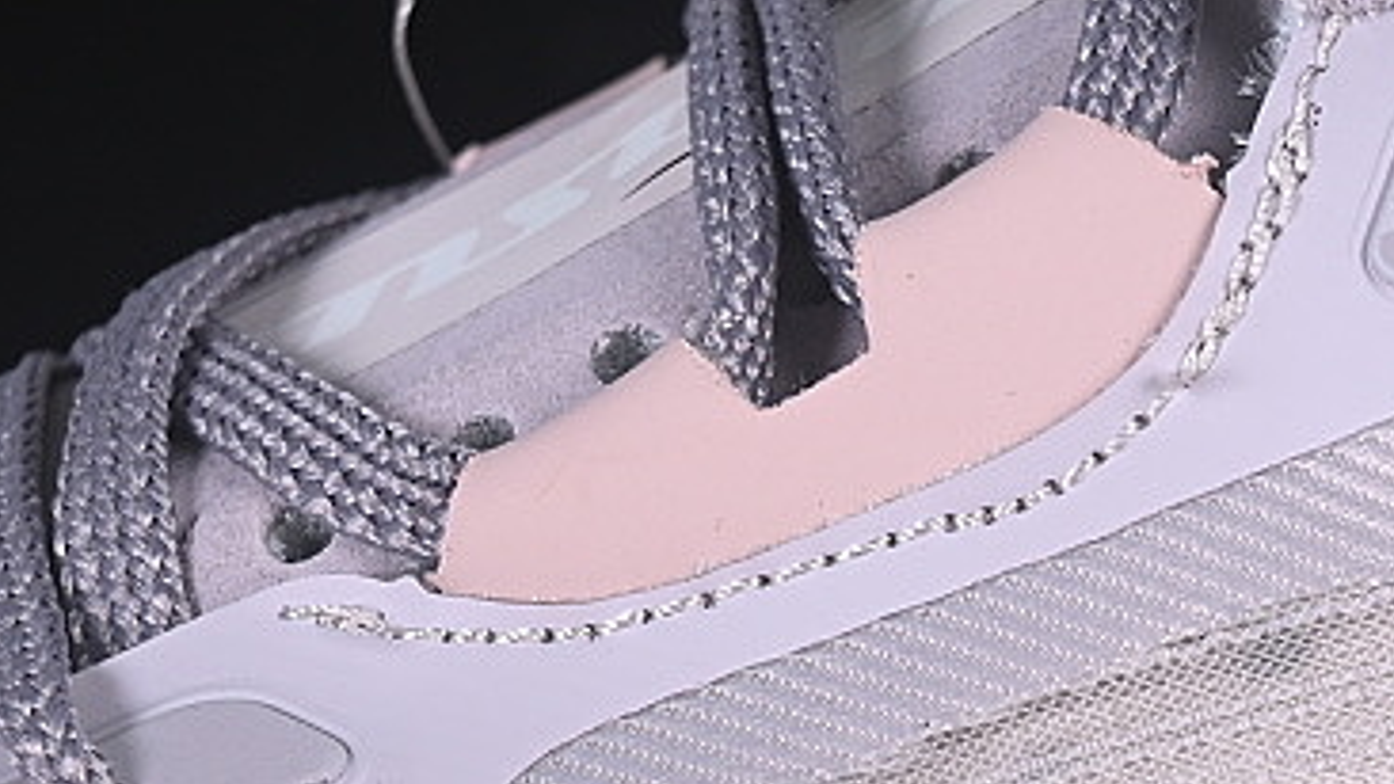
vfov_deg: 5.2
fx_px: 8577
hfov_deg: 9.2
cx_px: 1611
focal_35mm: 232
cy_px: 1153
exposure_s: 1/80
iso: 160
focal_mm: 50
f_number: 7.1
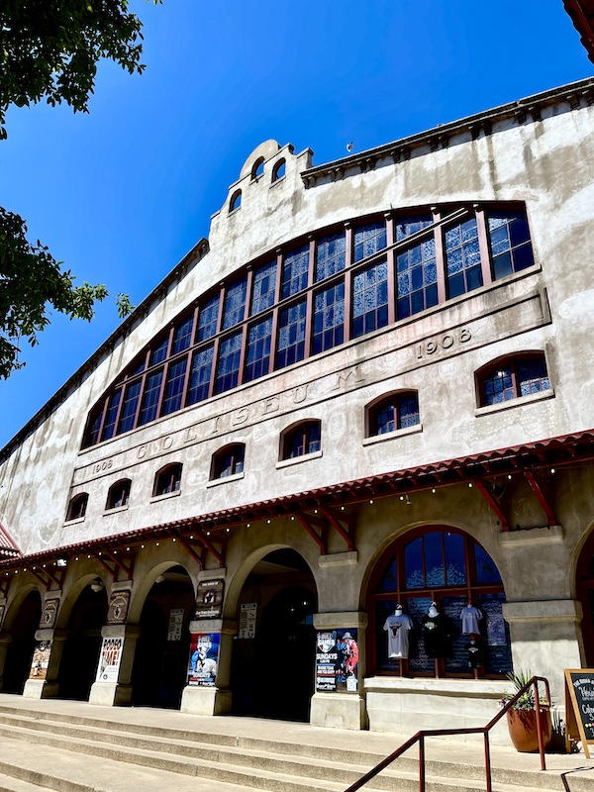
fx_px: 572
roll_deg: -3.6
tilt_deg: +26.2
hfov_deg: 54.9
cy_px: 396
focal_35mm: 25
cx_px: 297
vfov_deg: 69.4
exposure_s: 1/3663
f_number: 1.6
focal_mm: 5.1
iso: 32
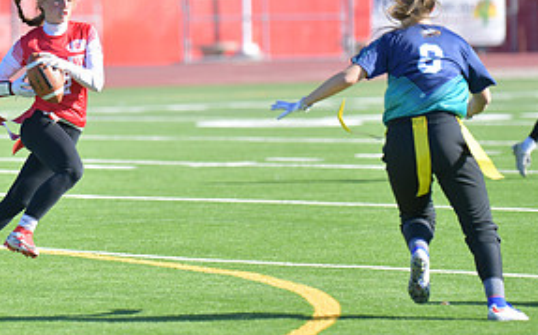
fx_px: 5891
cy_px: 68
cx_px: 88
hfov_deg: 5.2
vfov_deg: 3.3
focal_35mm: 402
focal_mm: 195
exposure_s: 1/4000
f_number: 2.8
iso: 400
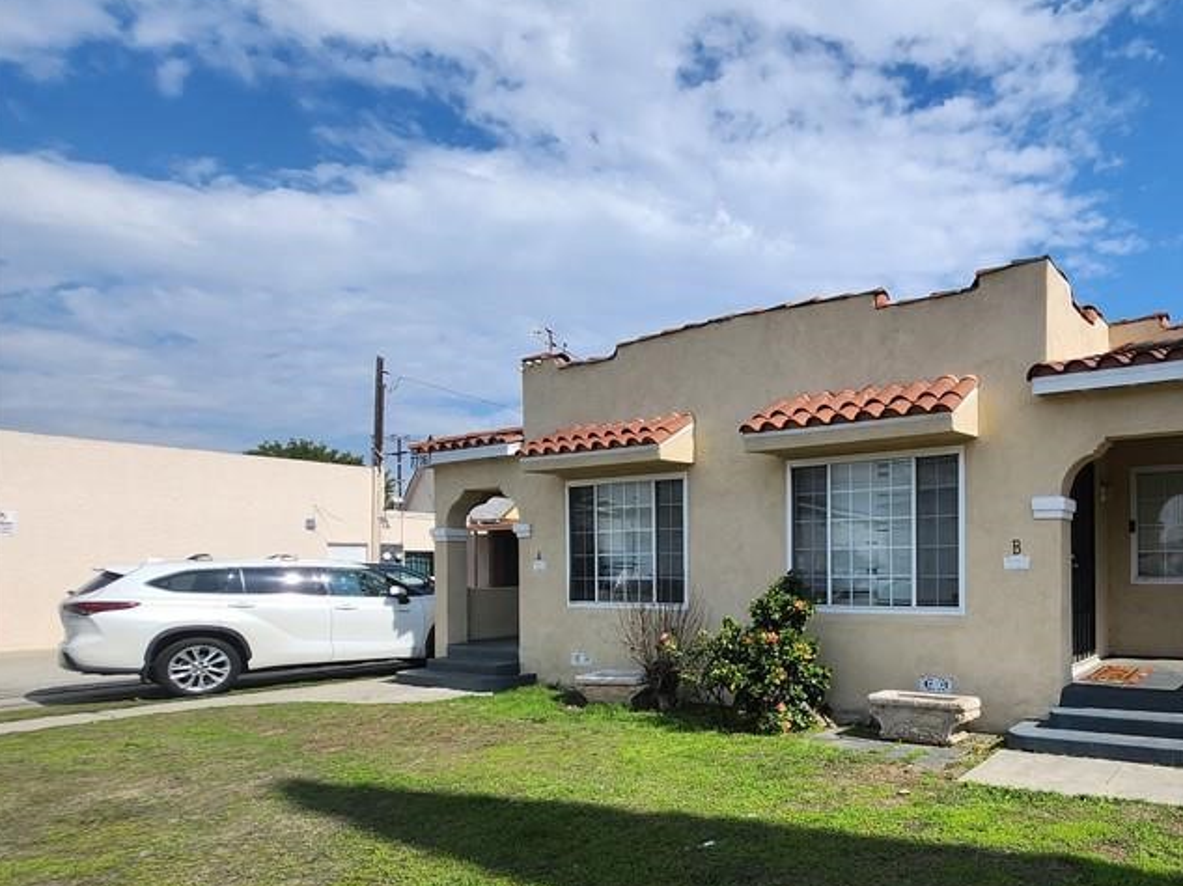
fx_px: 717
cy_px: 554
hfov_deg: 71.2
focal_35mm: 21
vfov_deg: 62.5
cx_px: 944
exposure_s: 1/1606
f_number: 2.2
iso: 32
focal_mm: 1.74
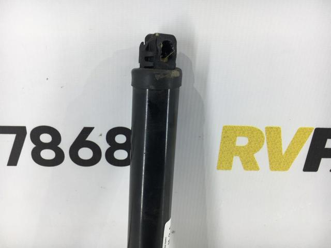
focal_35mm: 29
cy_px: 124
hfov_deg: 61.7
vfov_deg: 48.2
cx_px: 166
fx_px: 277
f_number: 2.2
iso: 25
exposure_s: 1/50
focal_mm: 4.15
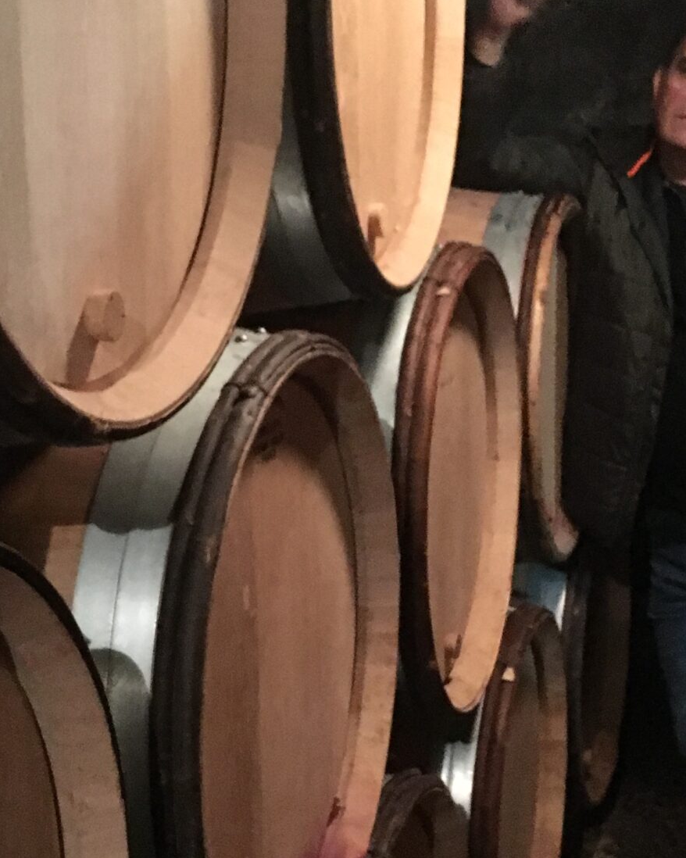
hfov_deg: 23.1
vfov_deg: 28.6
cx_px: 237
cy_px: 548
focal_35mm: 66
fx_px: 1675
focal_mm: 4.15
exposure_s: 1/17
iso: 400
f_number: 2.2
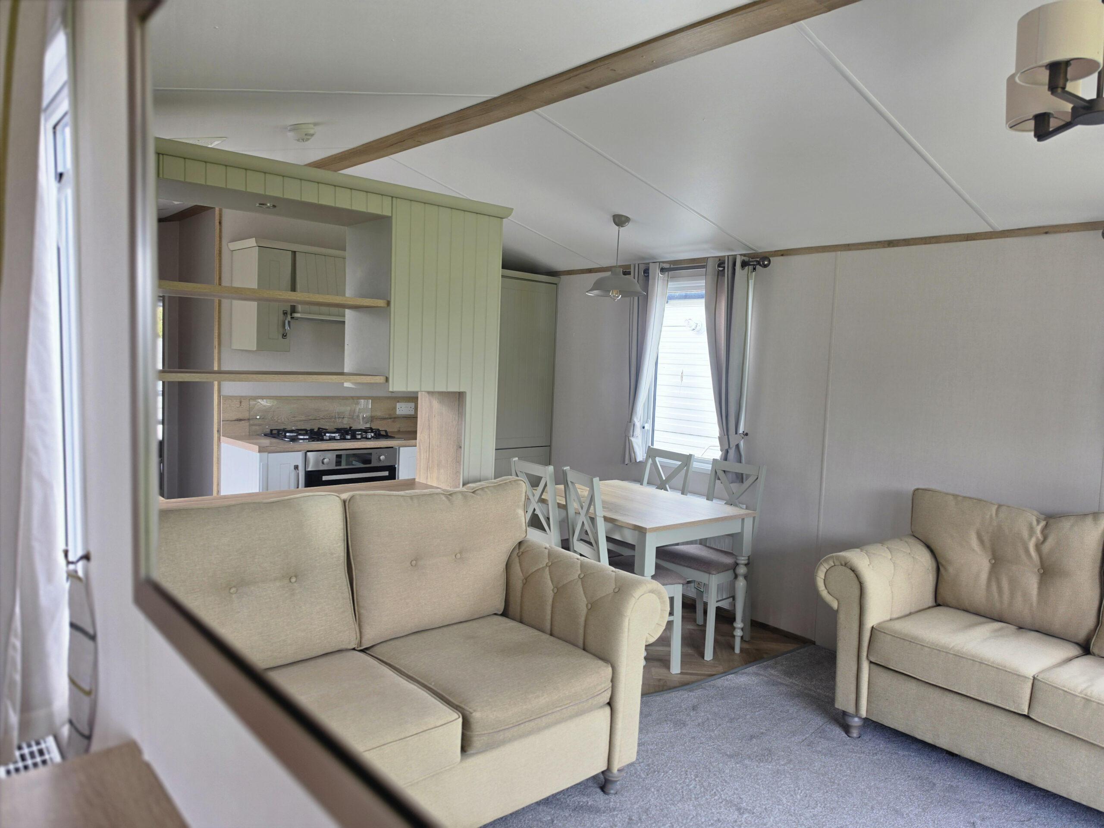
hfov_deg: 73.9
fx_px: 734
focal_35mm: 23
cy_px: 414
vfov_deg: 58.9
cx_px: 552
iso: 32
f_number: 1.4
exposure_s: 1/180
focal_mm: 6.5
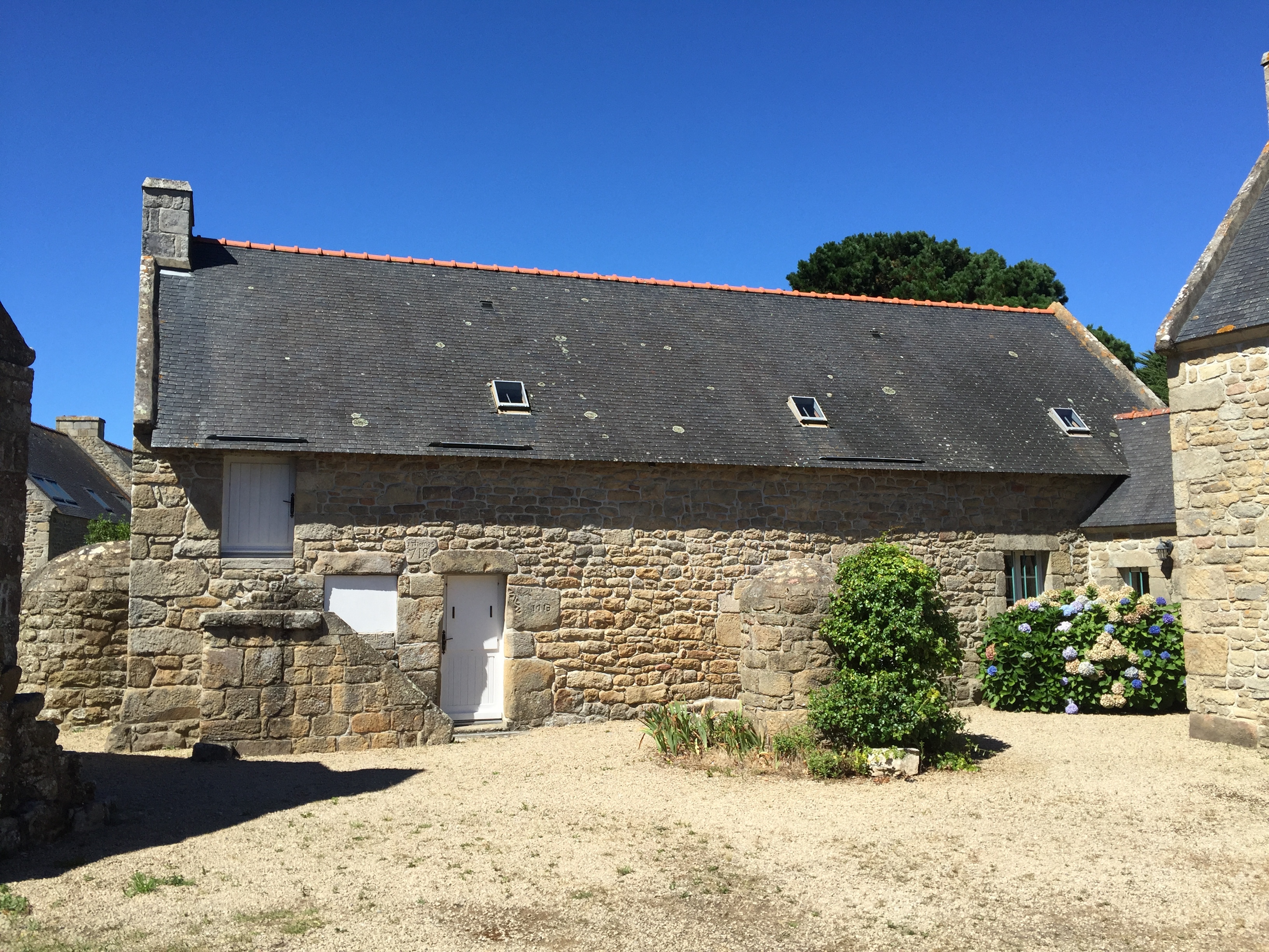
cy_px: 476
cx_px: 634
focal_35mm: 29
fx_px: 1063
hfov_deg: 61.7
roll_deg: +0.1
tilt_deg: +6.4
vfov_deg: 48.2
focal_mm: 4.15
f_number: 2.2
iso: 32
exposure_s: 1/1799
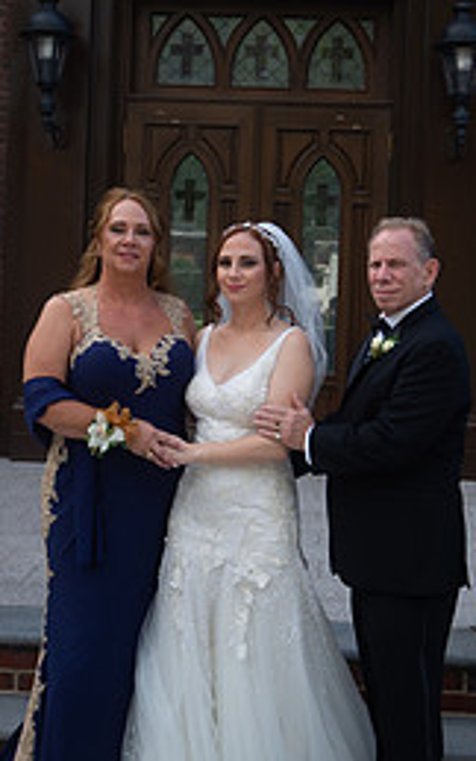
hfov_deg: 21.0
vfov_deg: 32.9
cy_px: 320
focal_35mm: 62
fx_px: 1286
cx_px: 269
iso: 400
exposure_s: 1/1250
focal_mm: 35
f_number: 4
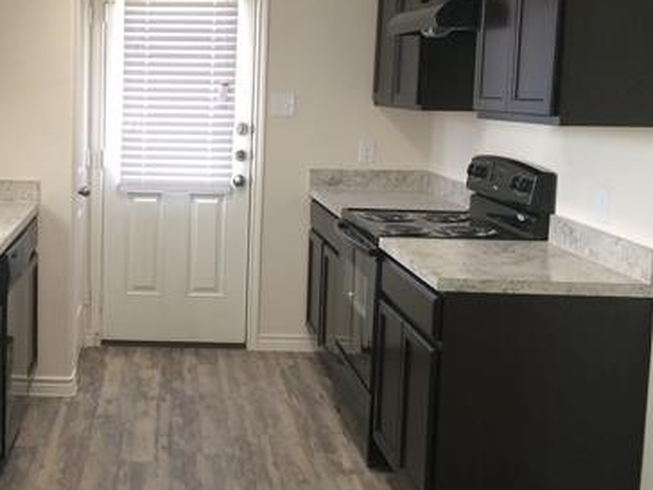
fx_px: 962
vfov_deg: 28.5
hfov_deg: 36.2
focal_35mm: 51
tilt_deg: -7.5
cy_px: 190
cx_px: 127
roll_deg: -0.4
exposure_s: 1/30
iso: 100
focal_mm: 4.15
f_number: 2.2
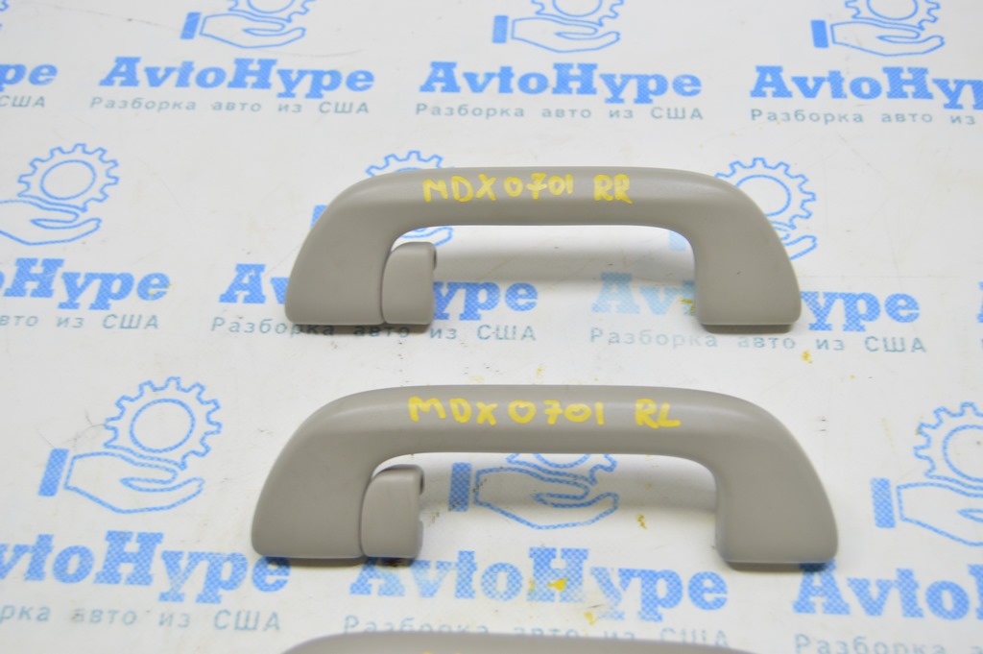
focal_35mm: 46
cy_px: 327
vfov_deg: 28.9
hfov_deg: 42.4
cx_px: 492
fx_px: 1269
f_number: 5.6
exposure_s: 1/20
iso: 400
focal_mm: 31
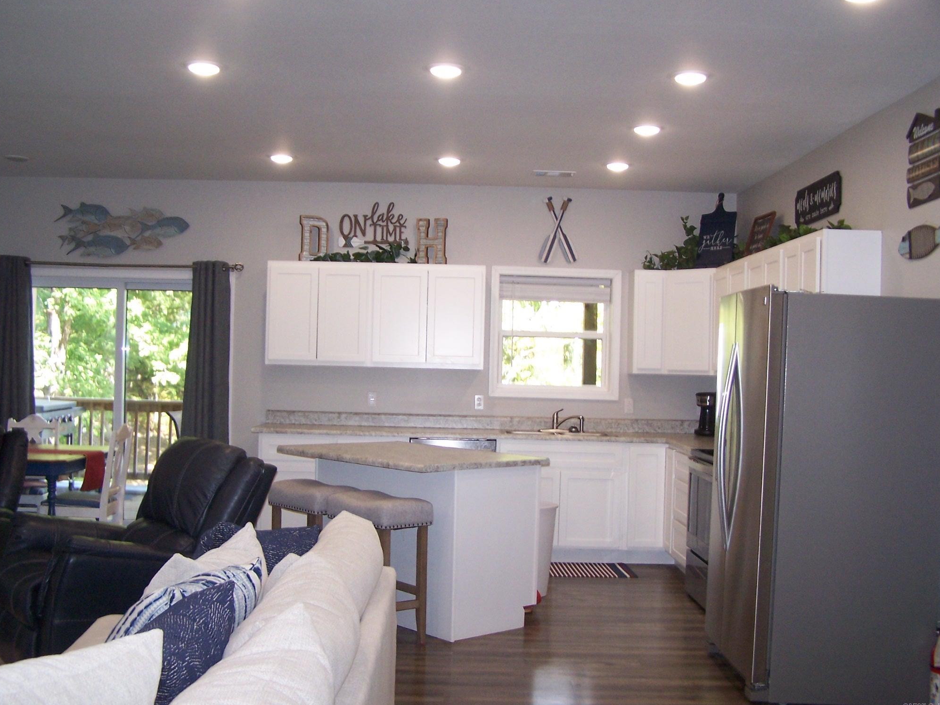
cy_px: 351
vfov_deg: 36.8
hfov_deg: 47.9
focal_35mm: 39
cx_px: 468
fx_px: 1059
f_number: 2.8
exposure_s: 1/60
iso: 140
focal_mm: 6.3
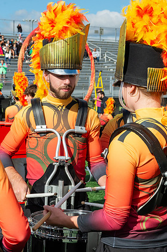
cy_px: 120
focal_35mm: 93
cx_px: 65
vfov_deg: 21.9
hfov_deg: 14.7
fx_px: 649
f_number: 10
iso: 1600
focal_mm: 58
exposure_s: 1/4000
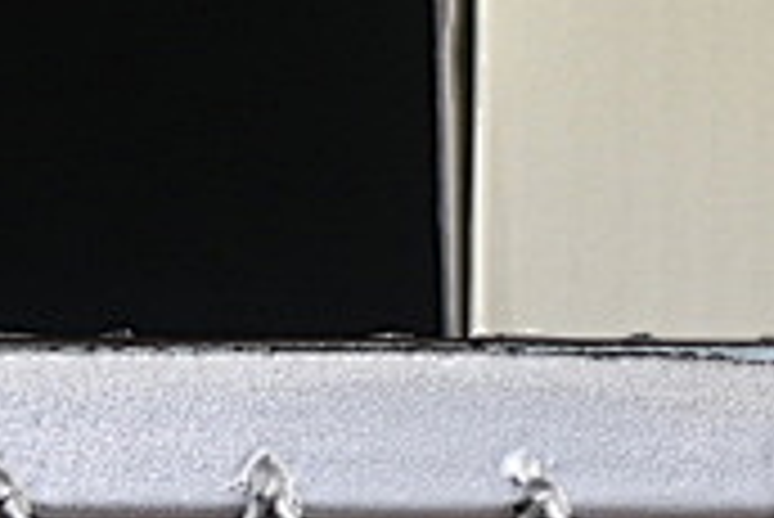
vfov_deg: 2.9
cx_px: 2205
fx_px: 10135
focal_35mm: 471
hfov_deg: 4.2
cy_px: -667
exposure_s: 1/80
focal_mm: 50
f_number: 7.1
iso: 160
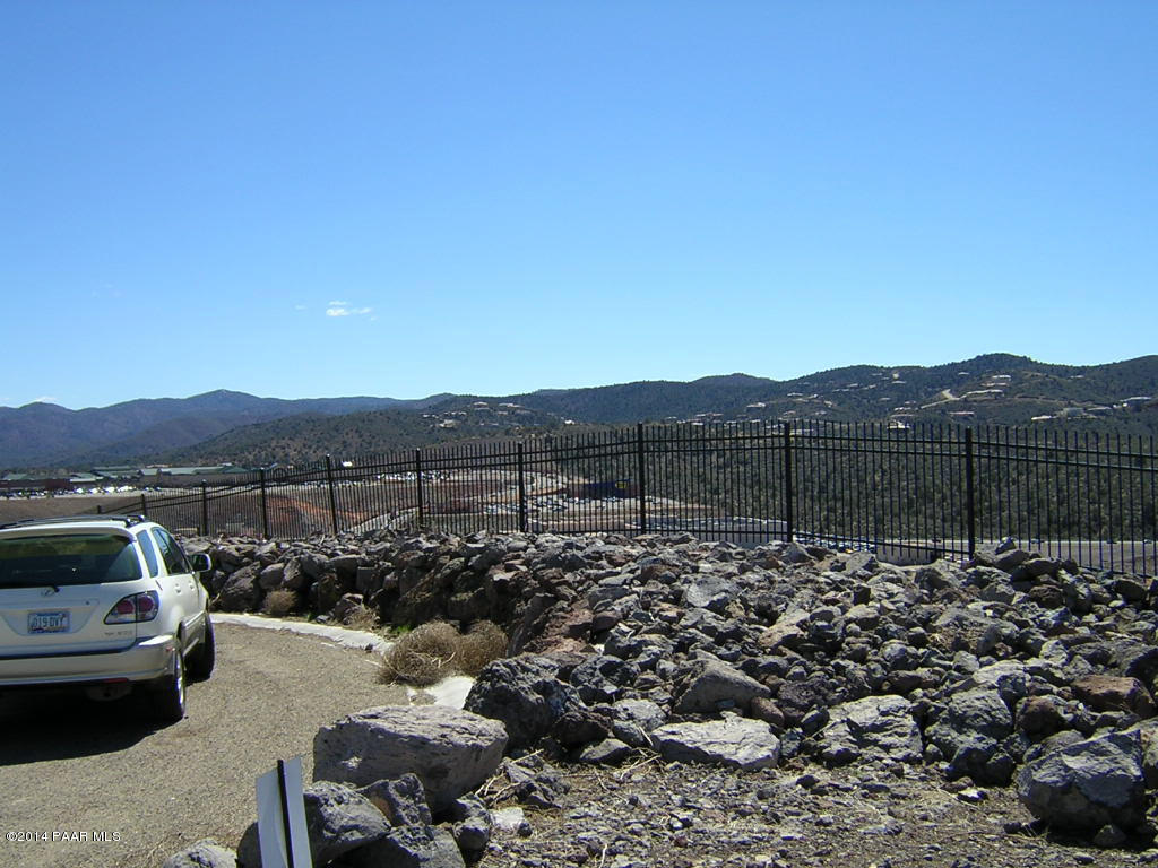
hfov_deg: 46.8
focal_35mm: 40
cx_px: 579
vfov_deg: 36.0
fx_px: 1338
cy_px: 434
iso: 100
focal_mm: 5.2
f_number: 5.4
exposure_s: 1/342
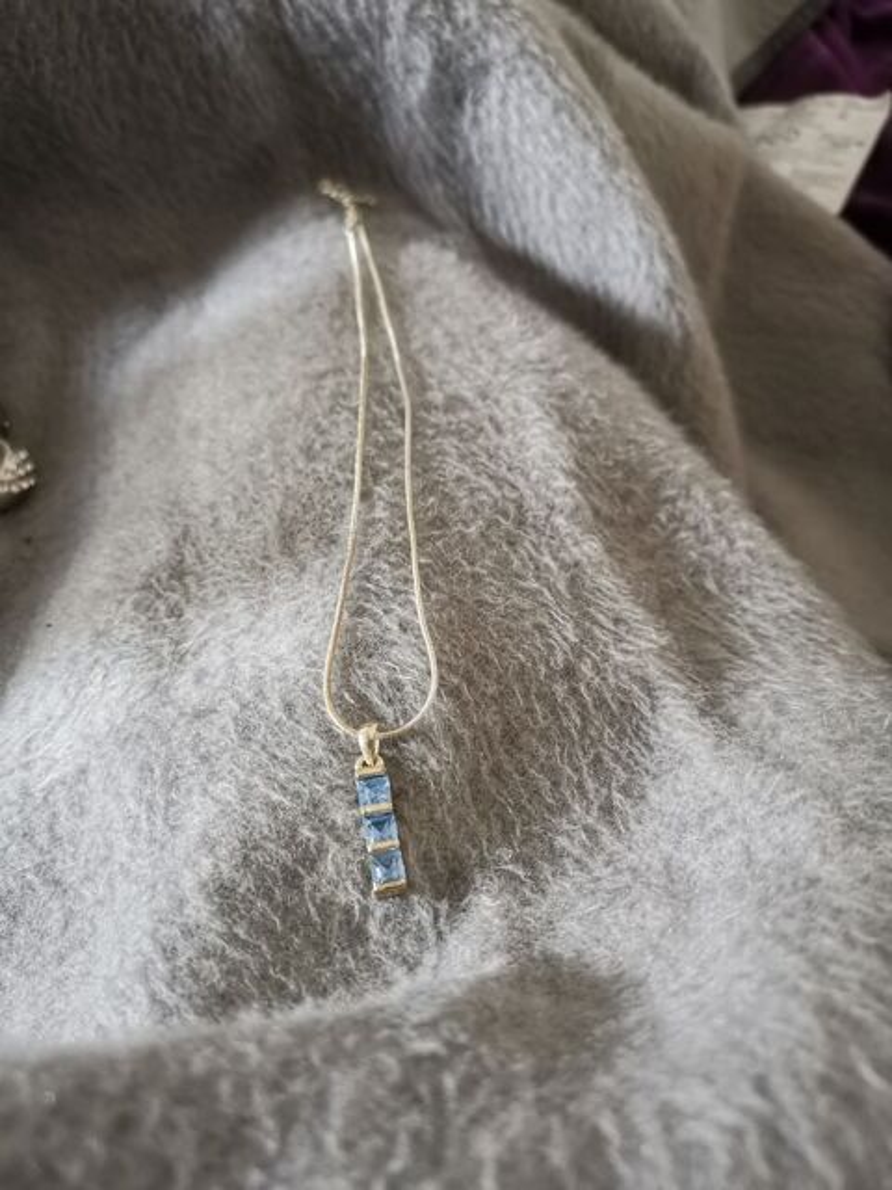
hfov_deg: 51.4
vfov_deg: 65.3
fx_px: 928
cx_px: 446
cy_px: 595
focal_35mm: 27
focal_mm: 5.58
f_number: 1.8
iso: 640
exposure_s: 1/25
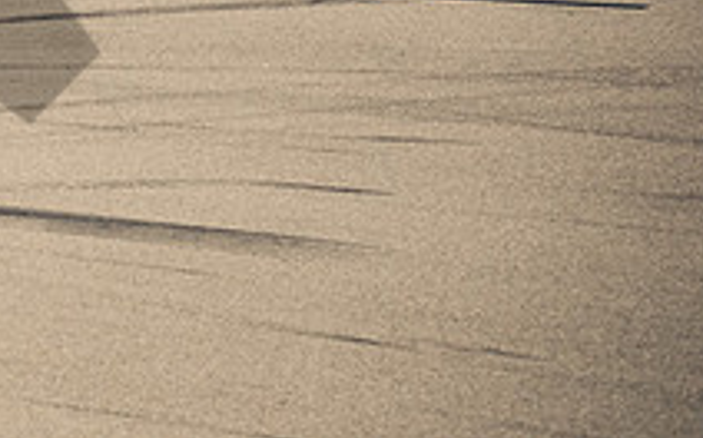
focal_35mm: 419
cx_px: -222
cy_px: -197
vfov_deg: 3.1
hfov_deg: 5.0
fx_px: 8019
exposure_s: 1/4000
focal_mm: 100
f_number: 4.5
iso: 1250
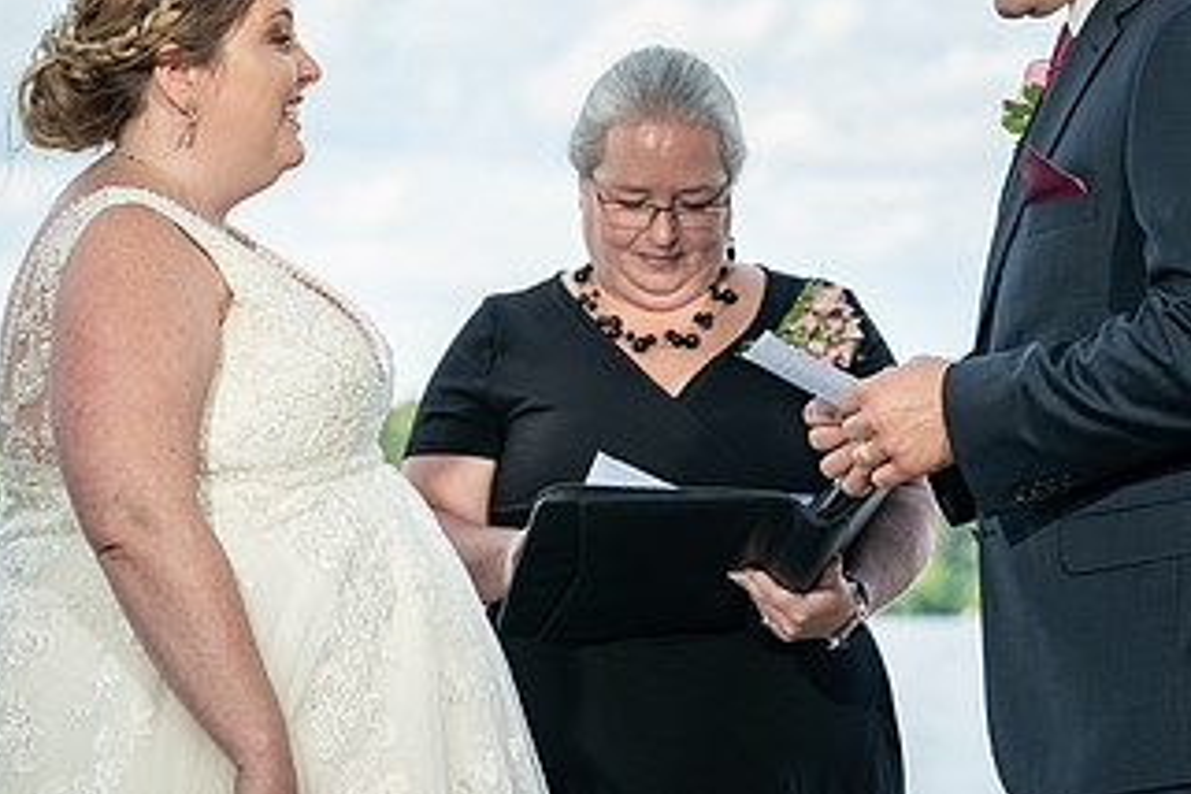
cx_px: 648
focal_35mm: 194
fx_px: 6418
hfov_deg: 10.6
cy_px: 291
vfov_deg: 7.1
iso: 100
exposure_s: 1/200
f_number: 5.6
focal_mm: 105
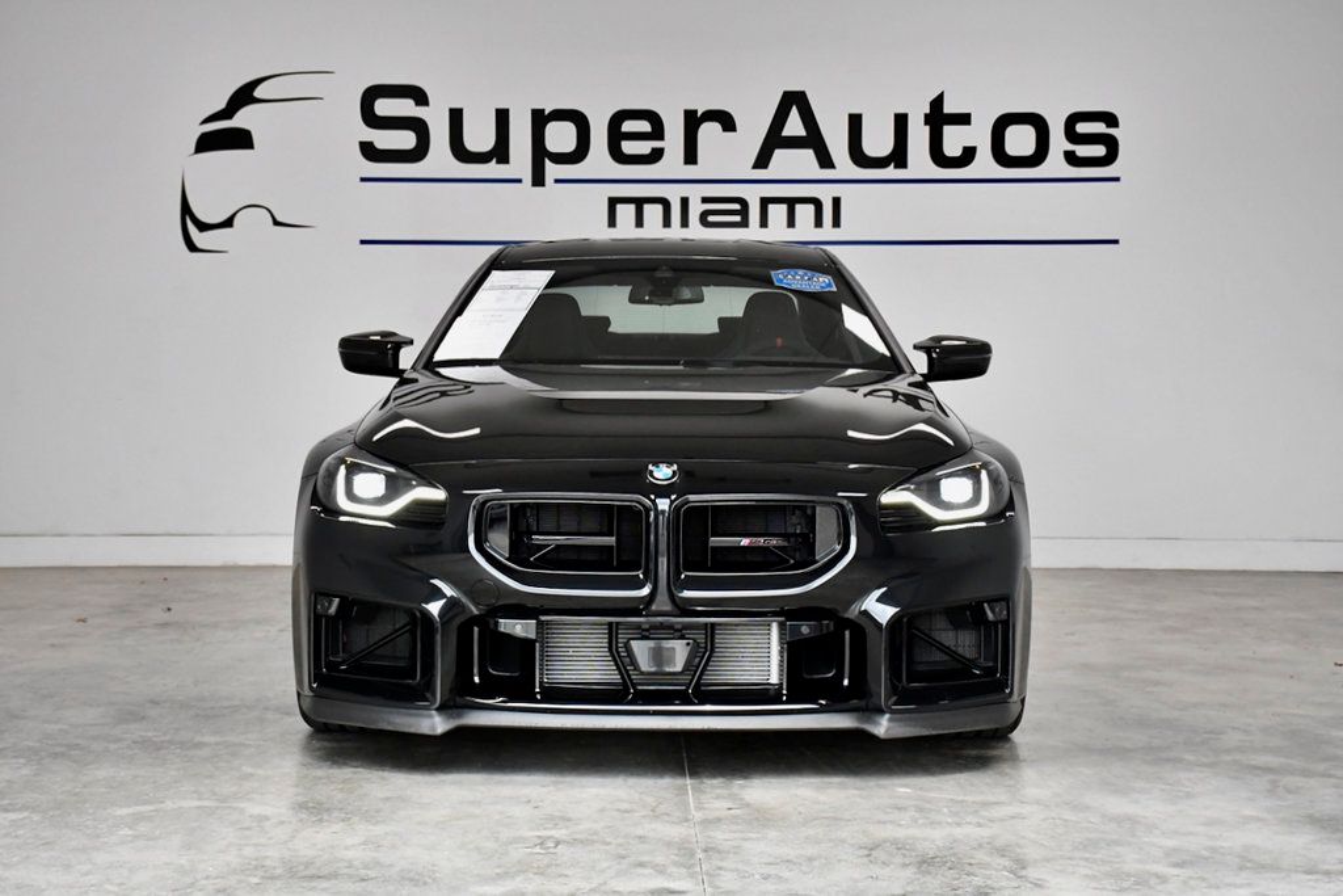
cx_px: 672
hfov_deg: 35.0
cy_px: 448
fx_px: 2127
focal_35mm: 57
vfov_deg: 23.8
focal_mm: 38
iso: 2500
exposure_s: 1/800
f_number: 5.6
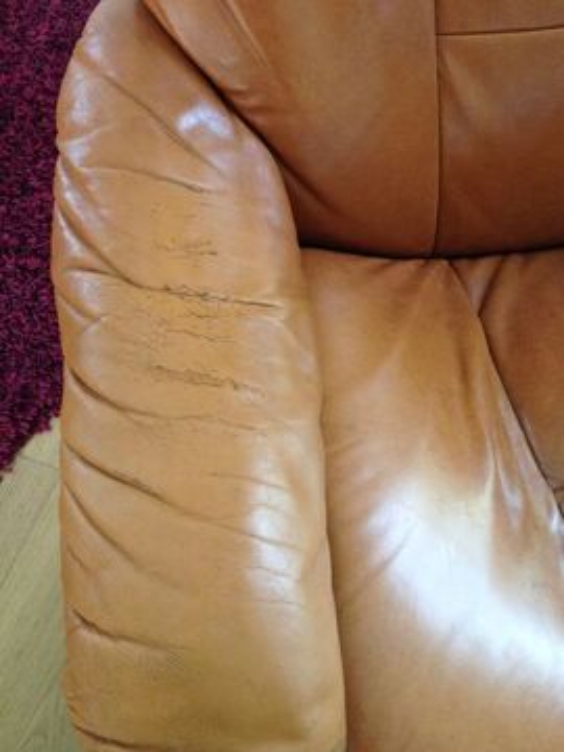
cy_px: 376
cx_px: 282
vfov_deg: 52.6
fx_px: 760
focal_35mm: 35
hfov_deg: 40.7
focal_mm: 4.28
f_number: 2.4
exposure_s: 1/20
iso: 250
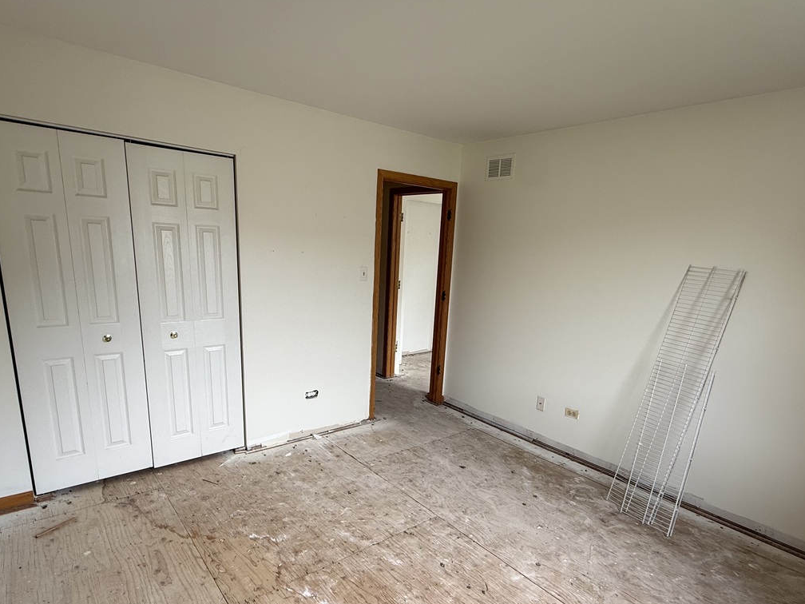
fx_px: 465
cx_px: 420
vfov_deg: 65.6
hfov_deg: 81.7
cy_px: 351
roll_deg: -3.3
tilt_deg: -12.3
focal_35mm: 20
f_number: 2.2
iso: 80
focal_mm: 2.22
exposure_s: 1/99
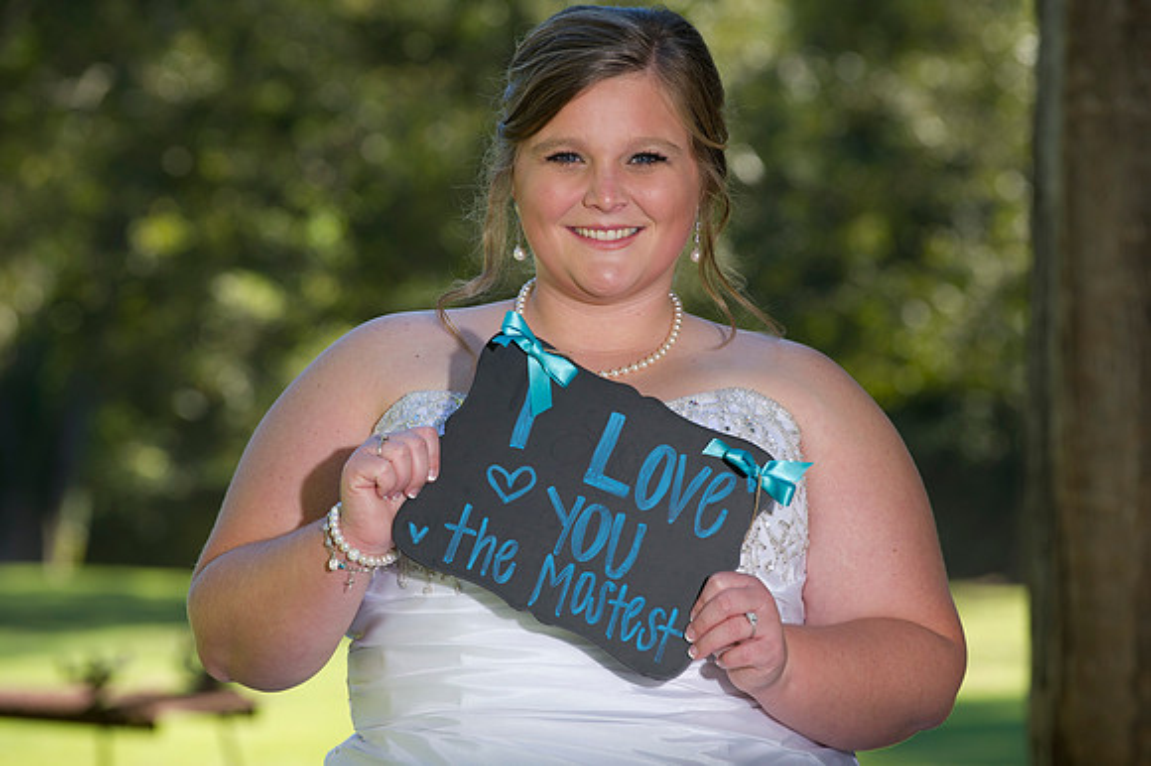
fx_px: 5751
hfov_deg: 11.4
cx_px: 576
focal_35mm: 180
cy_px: 383
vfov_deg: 7.6
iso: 400
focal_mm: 180
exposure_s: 1/250
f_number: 5.6
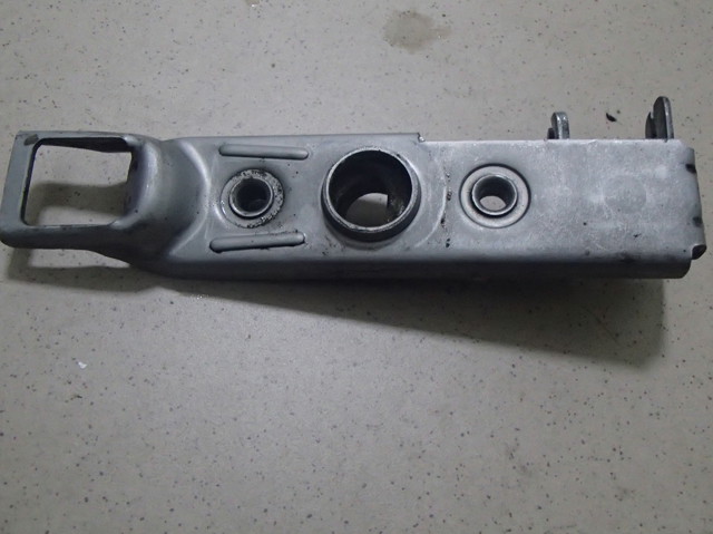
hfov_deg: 50.2
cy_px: 267
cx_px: 356
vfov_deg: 38.6
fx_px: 762
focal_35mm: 37
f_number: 4.7
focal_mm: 6.64
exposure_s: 1/40
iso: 1600
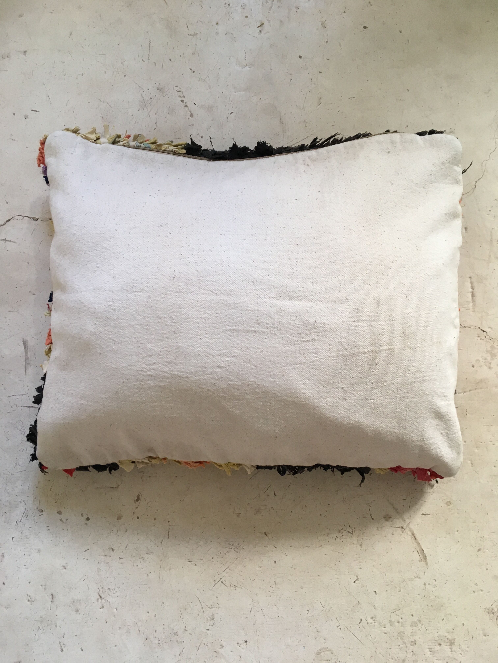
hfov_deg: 48.2
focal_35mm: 29
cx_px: 249
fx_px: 556
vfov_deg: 61.7
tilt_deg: -84.5
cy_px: 332
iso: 80
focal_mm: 4.15
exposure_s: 1/33
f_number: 2.2
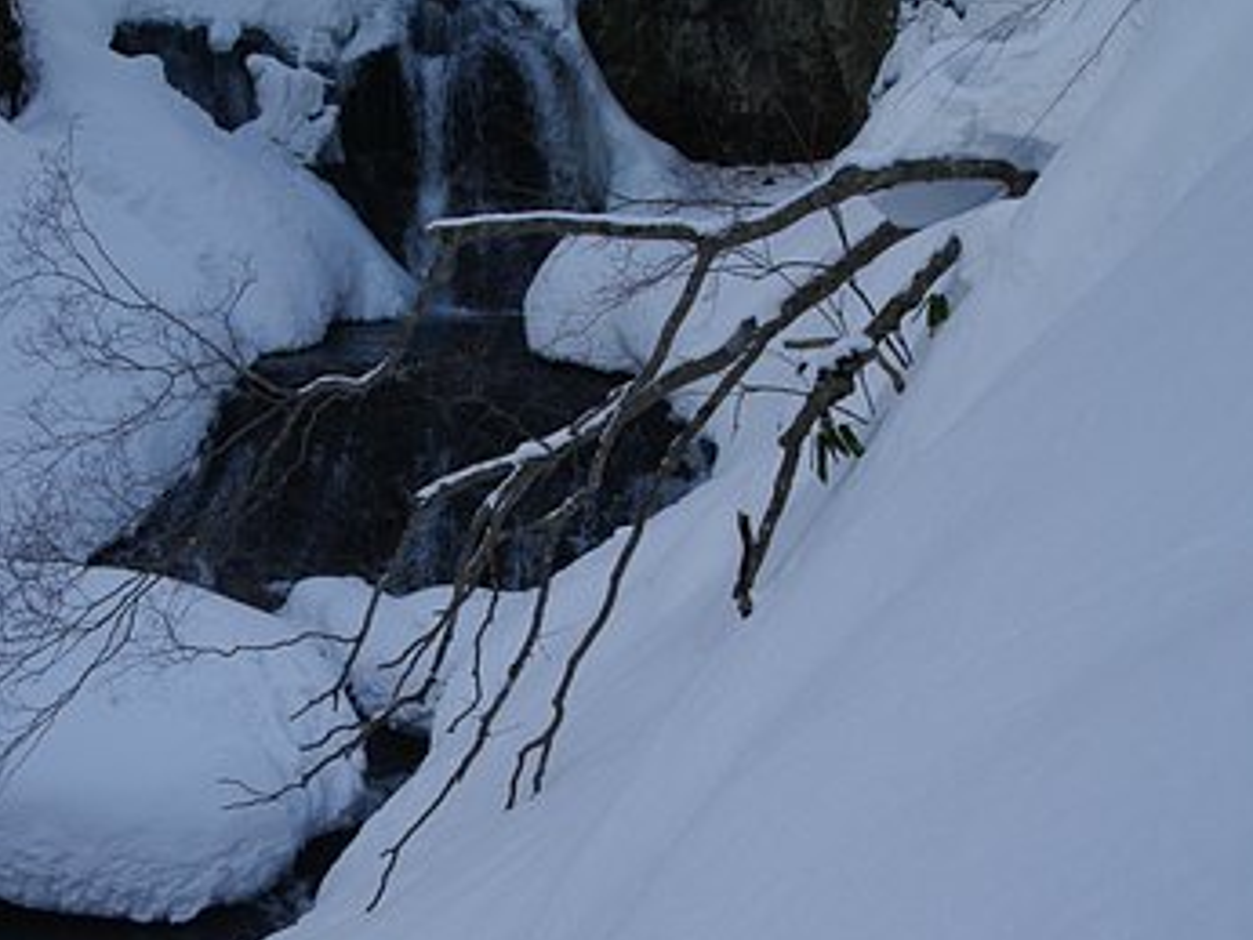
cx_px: 345
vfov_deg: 30.8
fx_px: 1702
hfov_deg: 39.5
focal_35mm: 47
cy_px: 584
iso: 200
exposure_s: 1/125
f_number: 11
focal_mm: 21.88
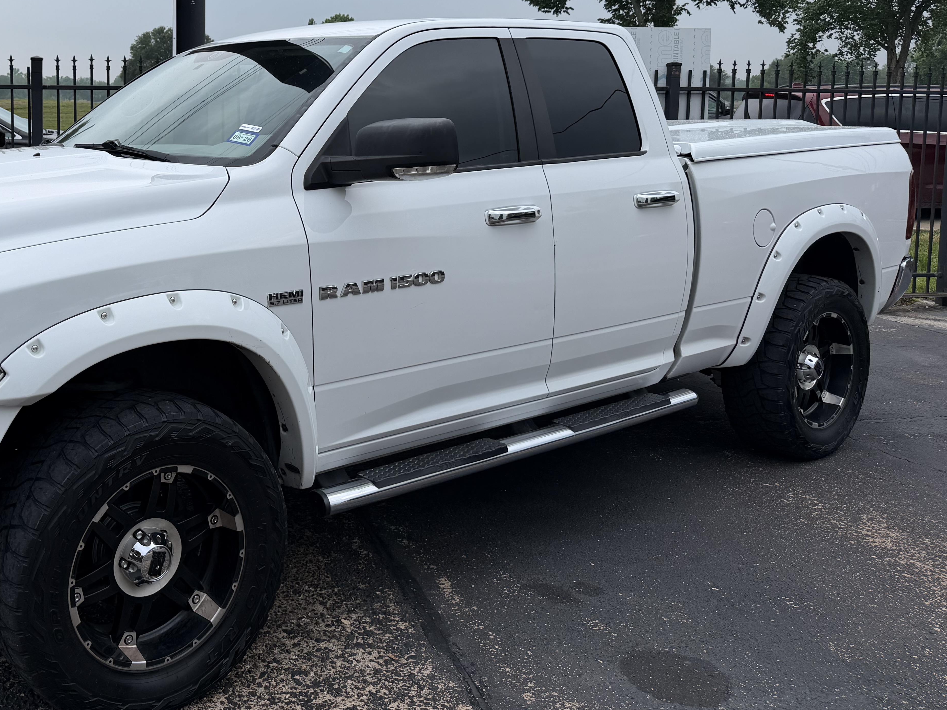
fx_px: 1012
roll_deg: -0.9
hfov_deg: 48.2
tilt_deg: -4.7
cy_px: 188
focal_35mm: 37
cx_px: 233
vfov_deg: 37.8
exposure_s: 1/1211
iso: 80
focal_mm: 6.76
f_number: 1.78
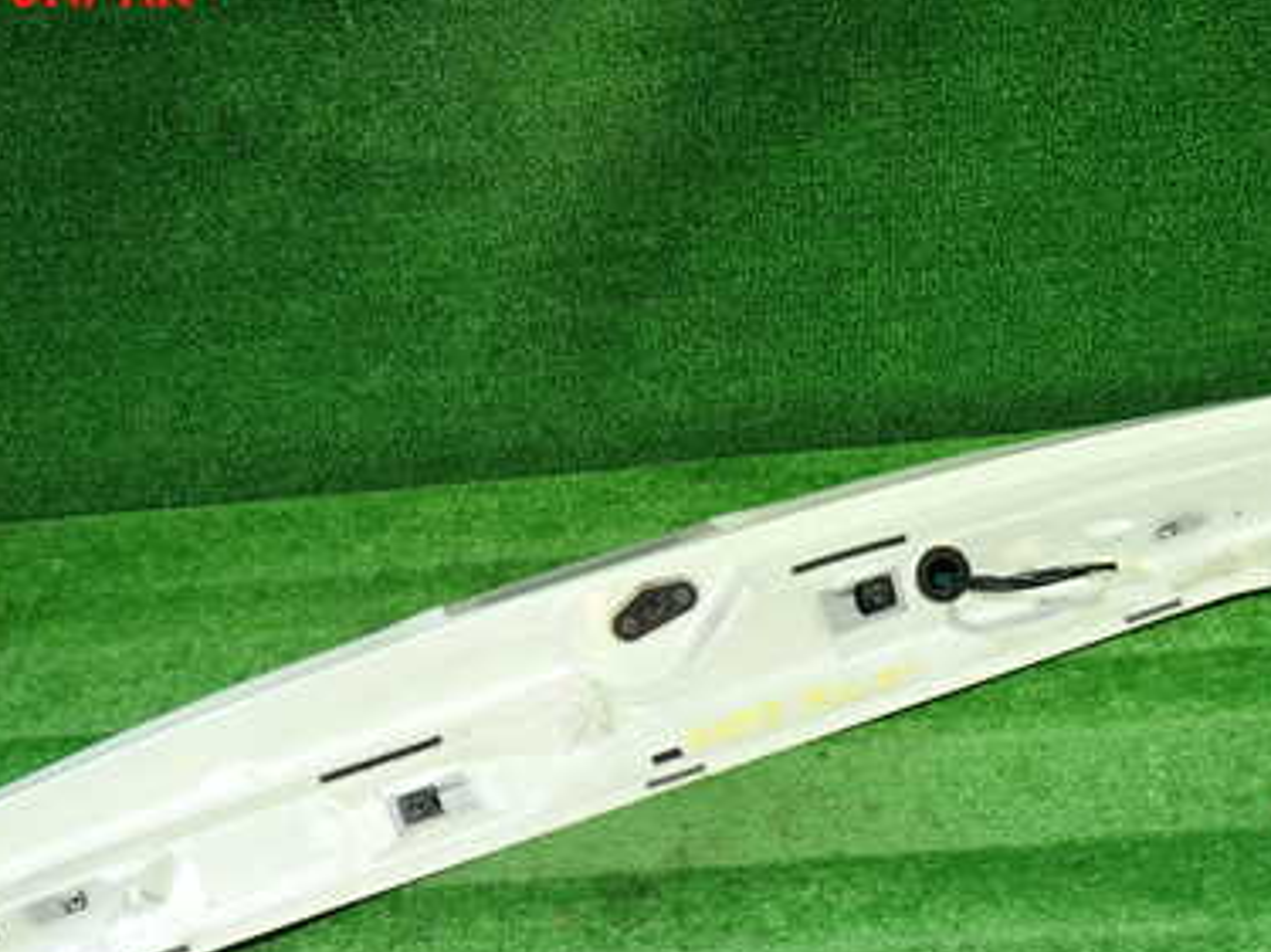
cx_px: 593
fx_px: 1468
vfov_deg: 35.2
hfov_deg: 46.8
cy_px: 705
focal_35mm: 40
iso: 250
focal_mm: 4.5
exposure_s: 1/30
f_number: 2
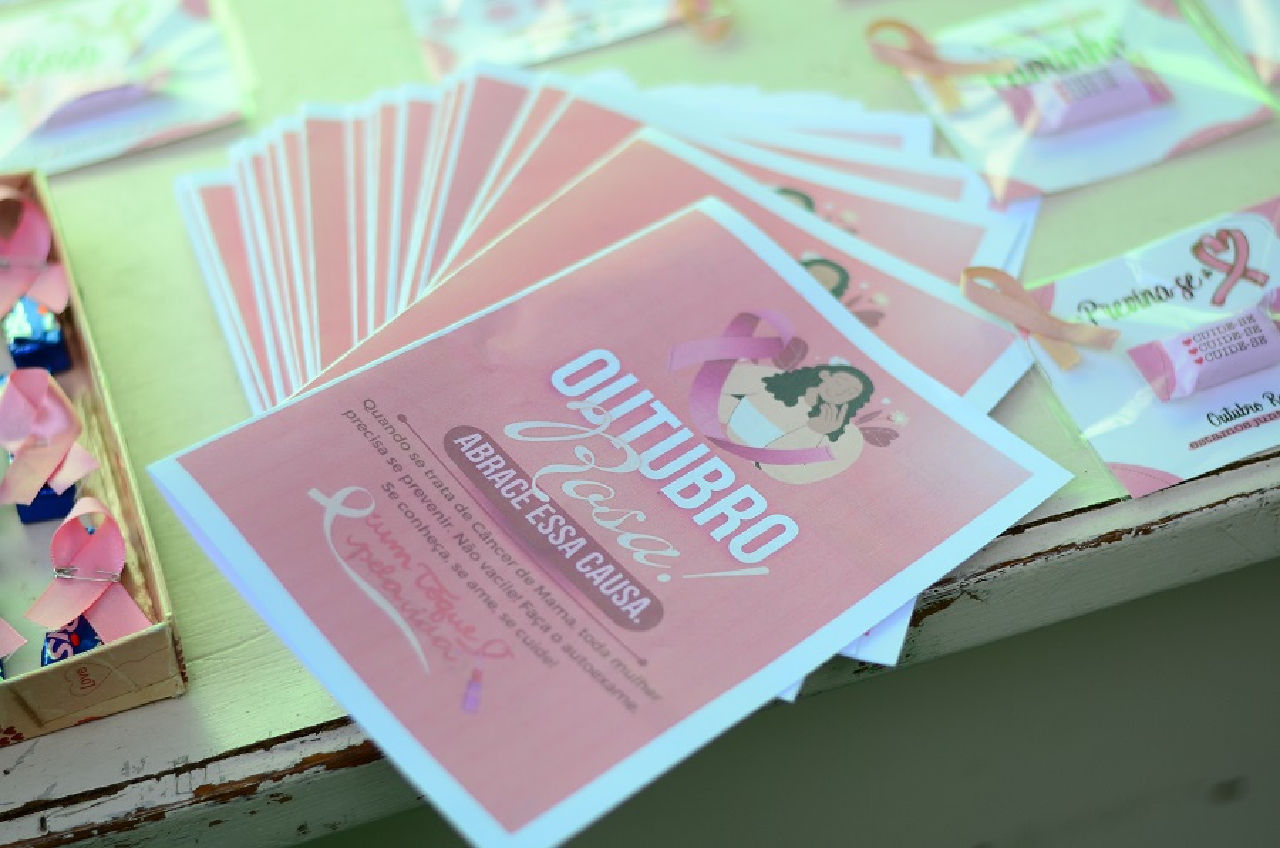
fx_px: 2661
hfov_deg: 27.0
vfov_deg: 18.1
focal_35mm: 75
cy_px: 424
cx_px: 640
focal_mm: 50
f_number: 2.2
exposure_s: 1/1250
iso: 125
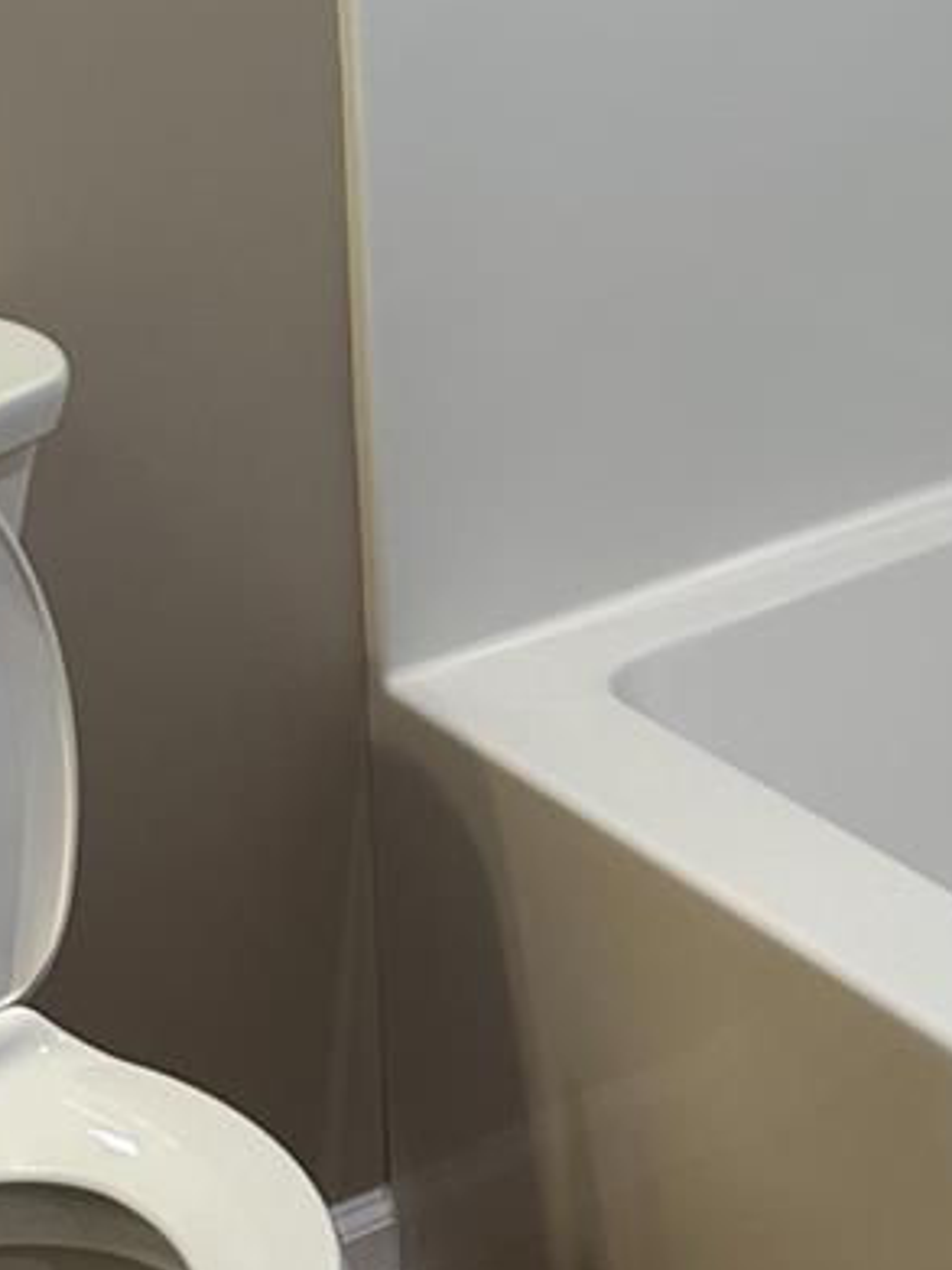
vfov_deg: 20.1
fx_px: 3375
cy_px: -227
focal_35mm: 92
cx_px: 954
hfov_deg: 15.7
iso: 125
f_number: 1.78
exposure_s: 1/60
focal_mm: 6.86
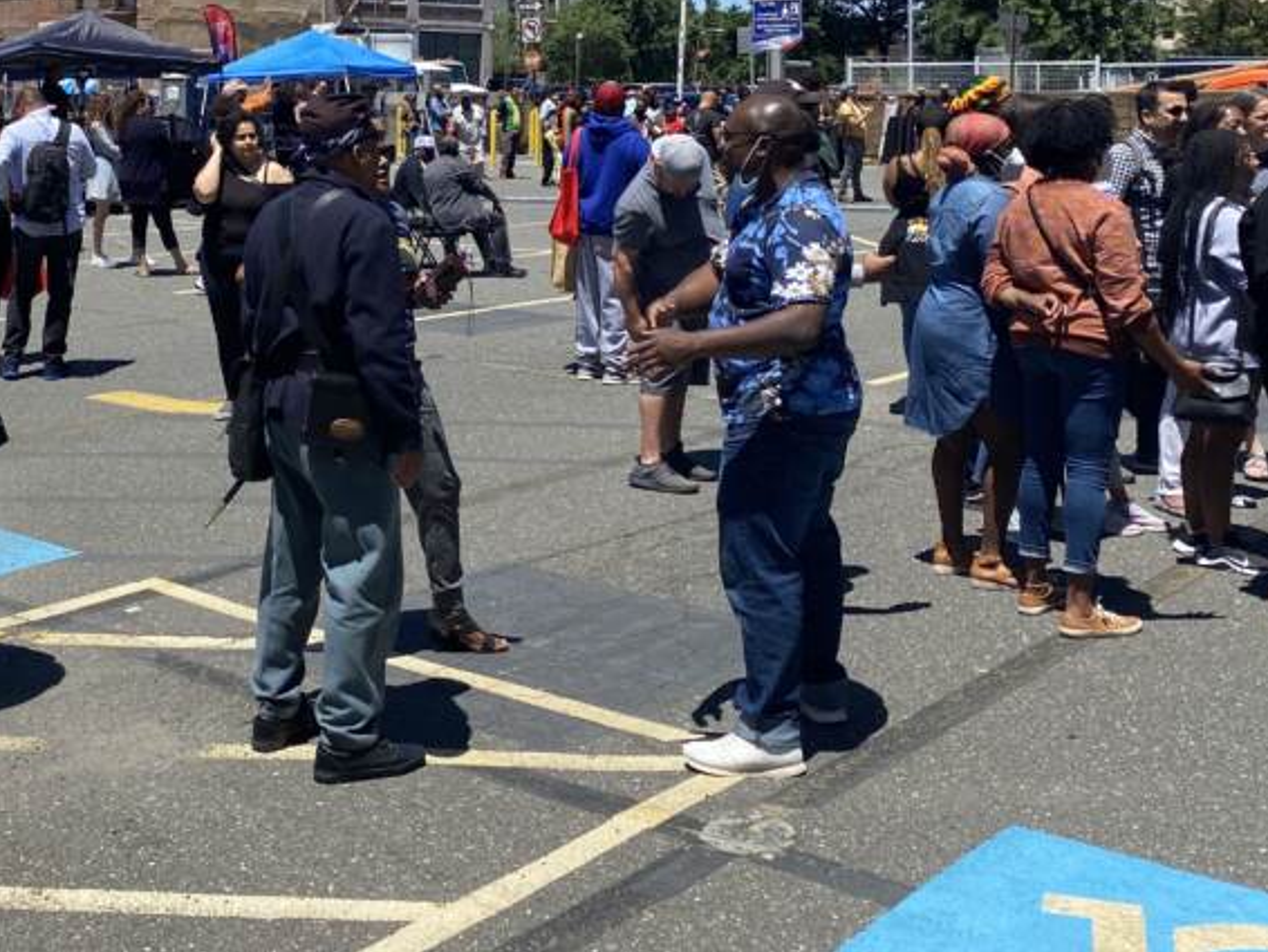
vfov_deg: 30.0
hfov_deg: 39.6
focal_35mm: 47
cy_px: 166
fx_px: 1722
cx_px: 352
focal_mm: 4.25
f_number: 1.8
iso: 32
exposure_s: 1/2222
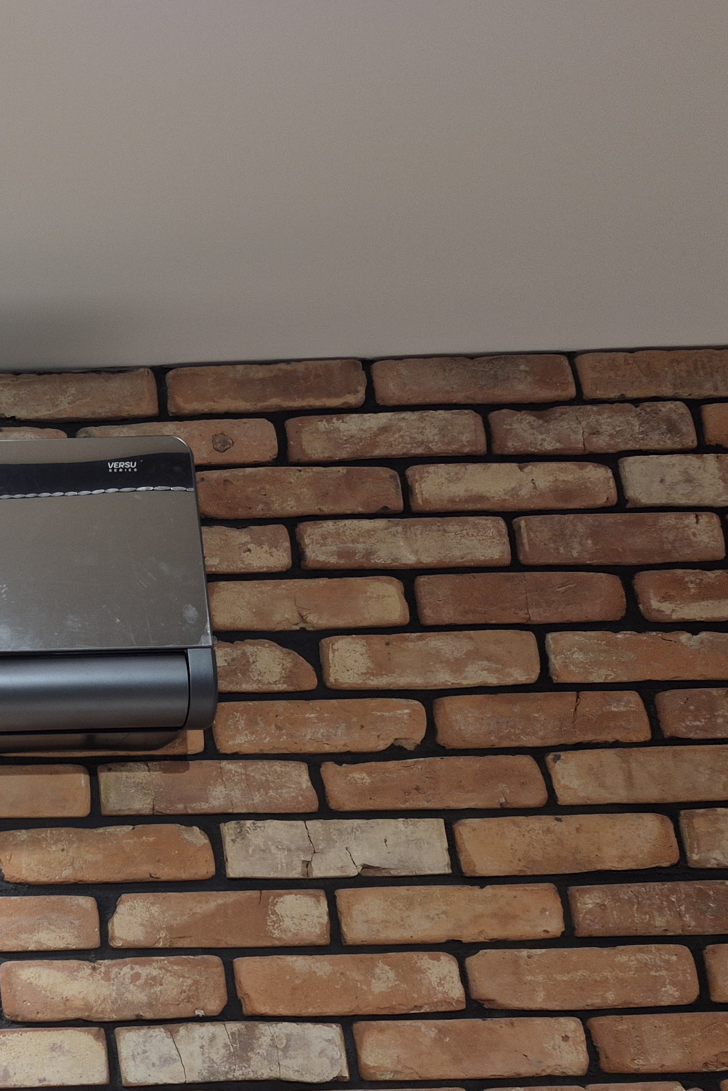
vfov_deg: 43.6
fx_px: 1364
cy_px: 585
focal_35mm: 45
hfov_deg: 26.6
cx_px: -141
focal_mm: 5.4
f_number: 1.8
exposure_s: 1/64
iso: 50
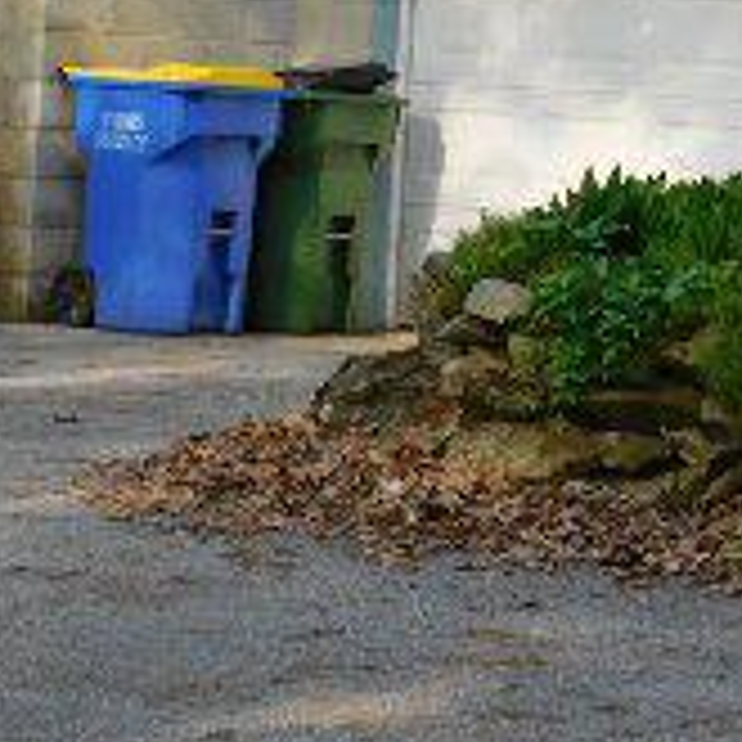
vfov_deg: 11.1
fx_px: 3735
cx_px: 477
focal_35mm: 154
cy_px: -243
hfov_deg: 11.3
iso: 125
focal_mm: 8
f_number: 3.7
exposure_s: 1/125
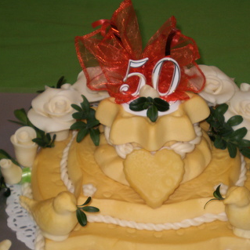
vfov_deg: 15.8
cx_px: 156
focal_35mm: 110
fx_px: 899
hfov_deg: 15.8
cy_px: 180
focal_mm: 10.3
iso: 100
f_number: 4.2
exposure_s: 1/40
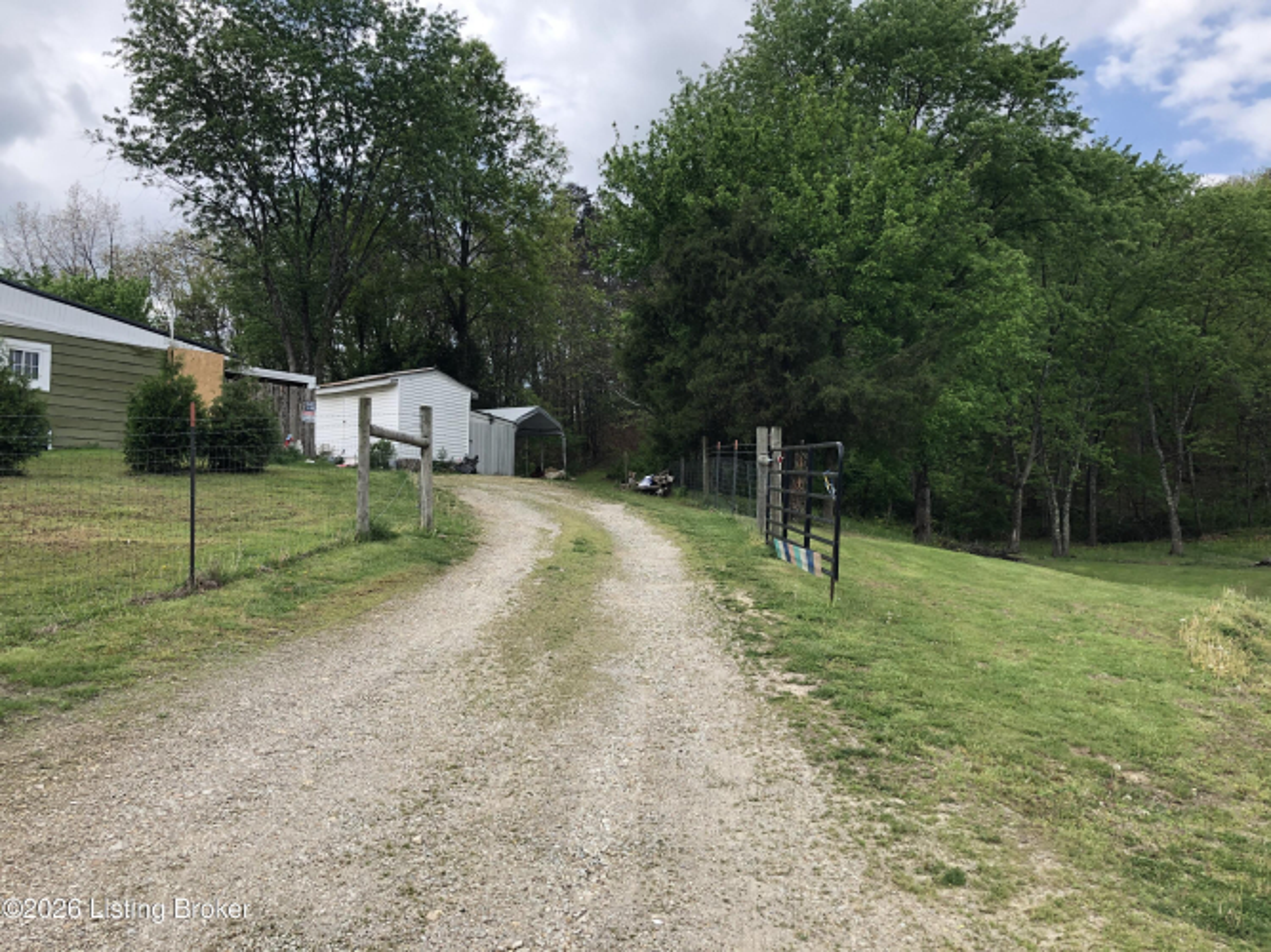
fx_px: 1028
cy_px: 476
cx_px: 636
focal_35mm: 28
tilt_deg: +4.9
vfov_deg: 49.7
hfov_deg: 63.5
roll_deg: +0.3
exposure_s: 1/684
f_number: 1.8
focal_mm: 3.99
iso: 20
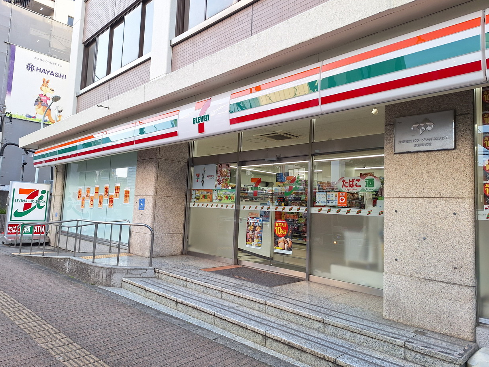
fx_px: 339
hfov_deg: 71.6
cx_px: 239
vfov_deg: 56.8
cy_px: 177
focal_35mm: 24
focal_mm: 5.54
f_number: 1.8
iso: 40
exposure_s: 1/191
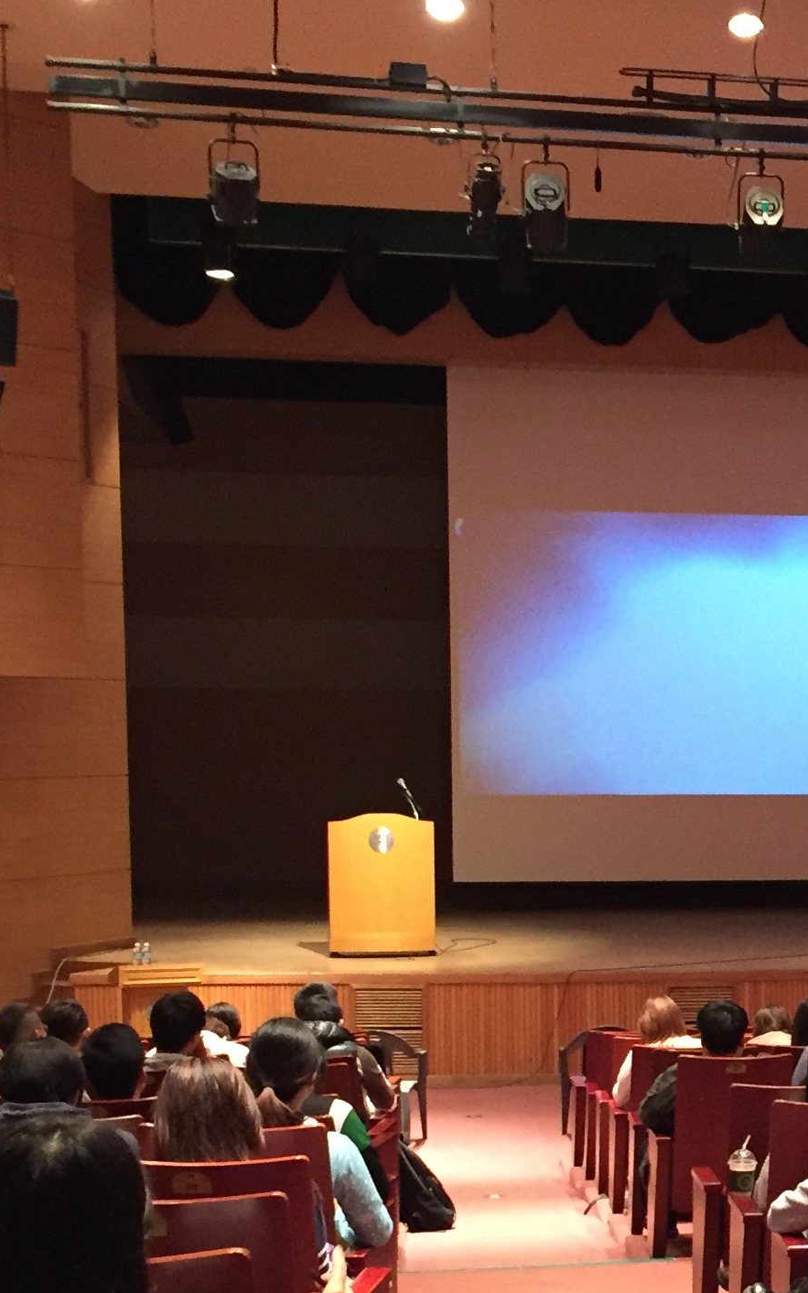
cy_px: 946
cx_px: 949
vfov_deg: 28.6
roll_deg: -1.0
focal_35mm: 71
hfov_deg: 17.5
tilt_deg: -5.5
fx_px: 2502
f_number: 2.2
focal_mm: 4.15
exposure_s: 1/24
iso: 250
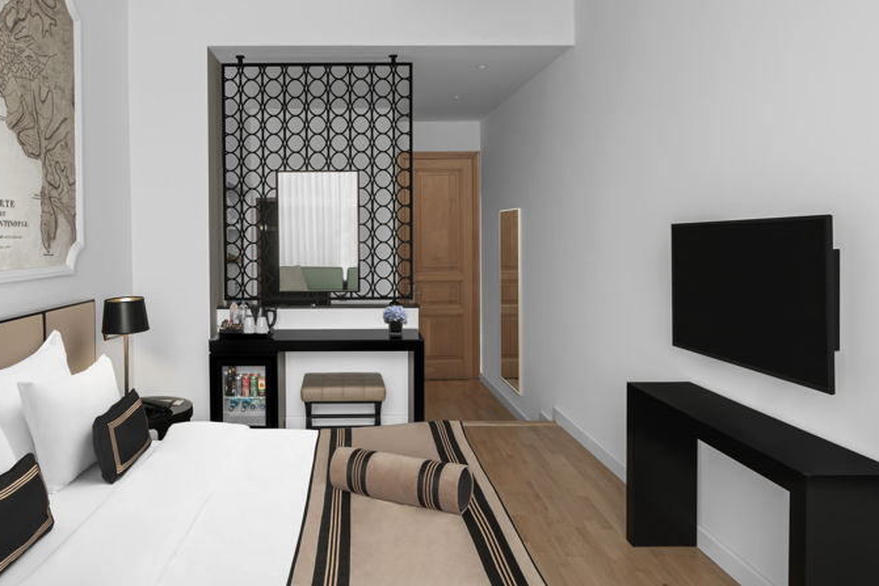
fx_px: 635
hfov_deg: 66.5
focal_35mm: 26
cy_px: 258
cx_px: 258
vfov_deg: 49.5
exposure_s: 1.6
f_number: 16
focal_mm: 17
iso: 100
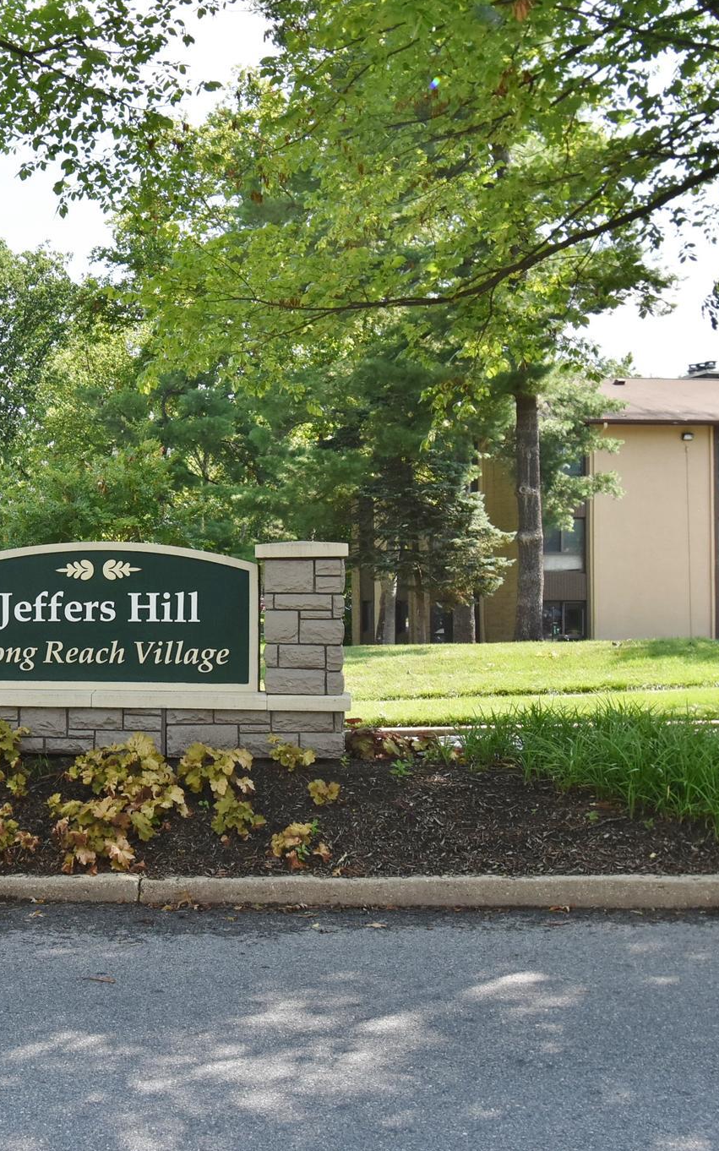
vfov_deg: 43.5
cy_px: 576
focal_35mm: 46
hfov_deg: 26.9
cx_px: 49
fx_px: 1443
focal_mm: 20
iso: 500
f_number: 8
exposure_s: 1/500
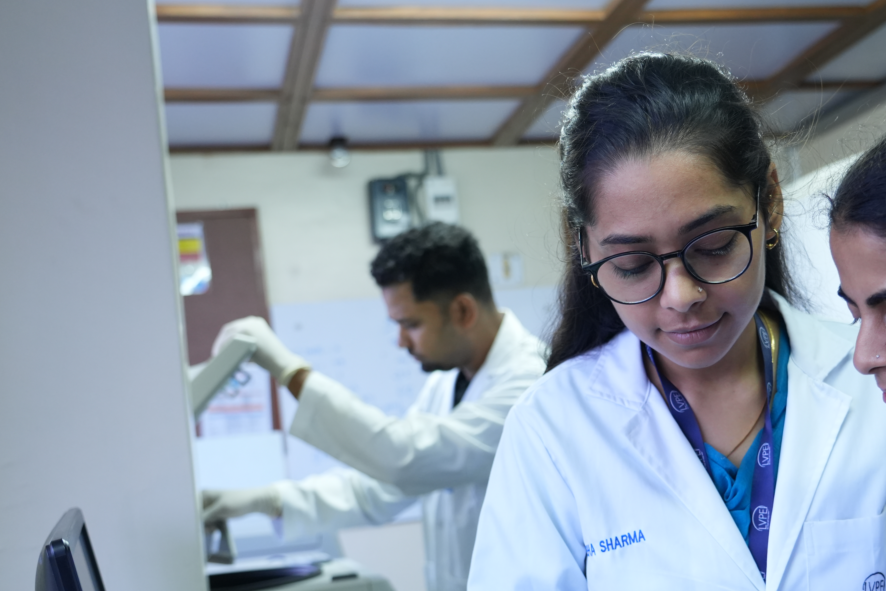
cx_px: 599
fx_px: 1255
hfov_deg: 38.4
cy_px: 412
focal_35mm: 51
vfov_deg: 26.3
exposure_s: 1/100
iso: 1250
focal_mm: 34
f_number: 4
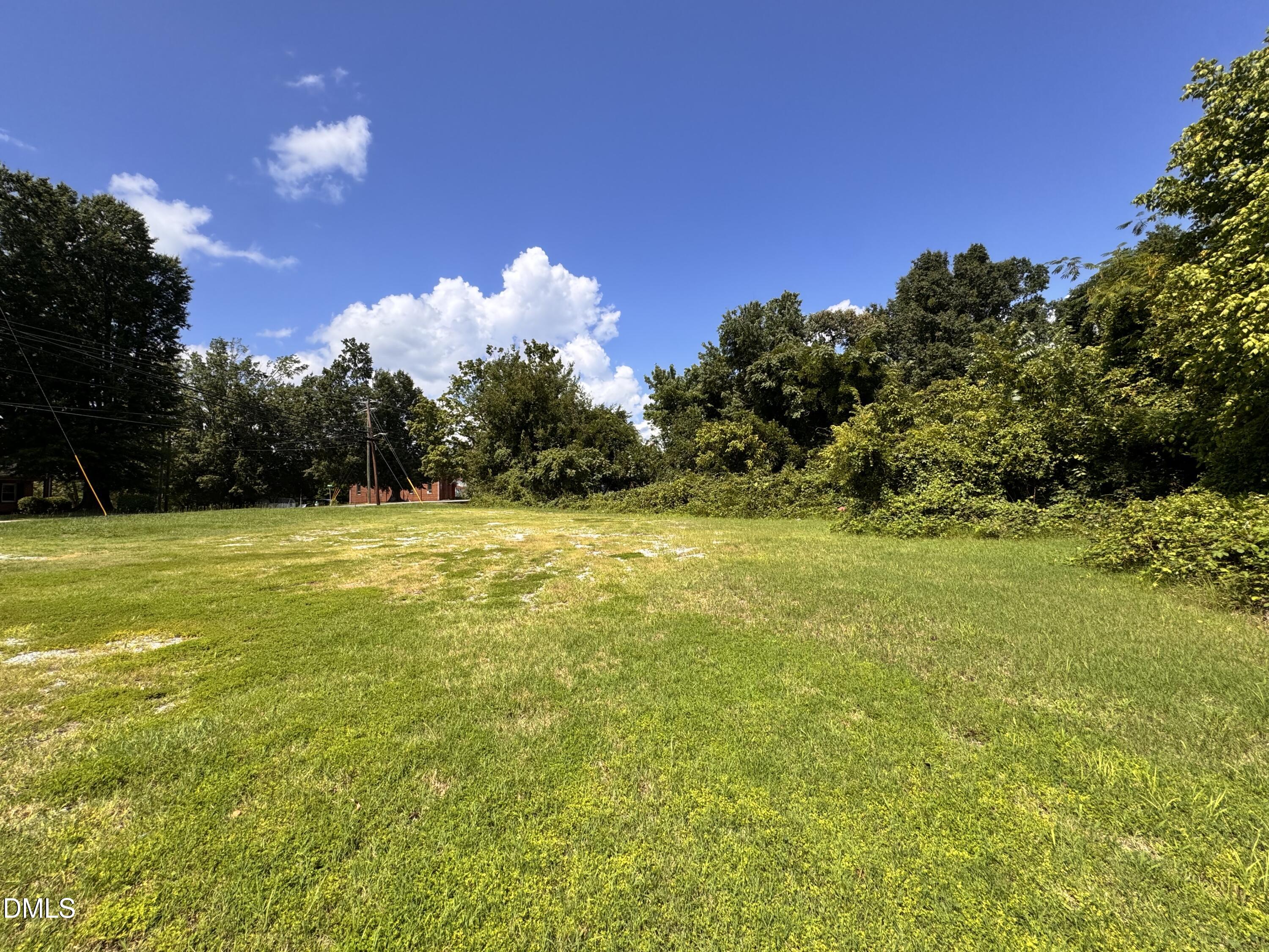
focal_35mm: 14
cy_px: 476
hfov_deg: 102.1
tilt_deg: +2.4
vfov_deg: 85.7
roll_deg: +1.6
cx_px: 634
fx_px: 513
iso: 50
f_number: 2.2
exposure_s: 1/1709
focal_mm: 2.22
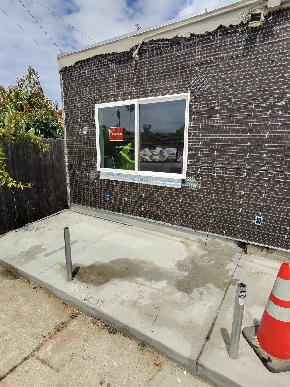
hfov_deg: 89.9
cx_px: 145
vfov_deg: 106.2
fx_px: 145
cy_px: 194
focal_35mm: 13
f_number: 2.2
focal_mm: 2.24
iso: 54
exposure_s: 1/1250
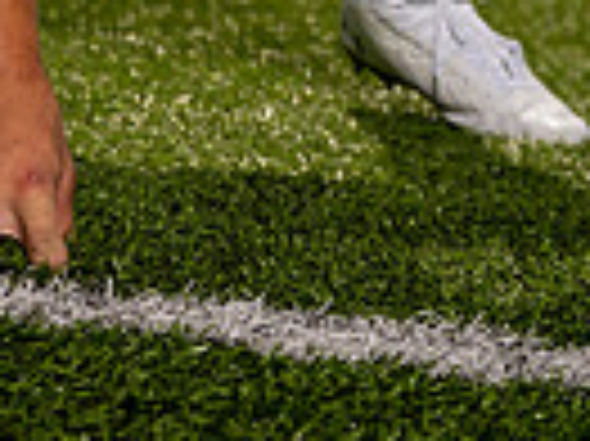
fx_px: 2469
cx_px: 162
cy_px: -504
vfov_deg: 9.4
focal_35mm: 145
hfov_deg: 13.6
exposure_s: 1/1250
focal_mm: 44
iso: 100
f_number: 4.5
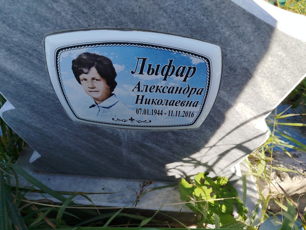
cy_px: 115
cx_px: 153
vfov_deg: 56.8
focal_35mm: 24
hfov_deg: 71.6
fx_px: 212
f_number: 1.7
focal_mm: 5.31
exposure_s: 1/500
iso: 50
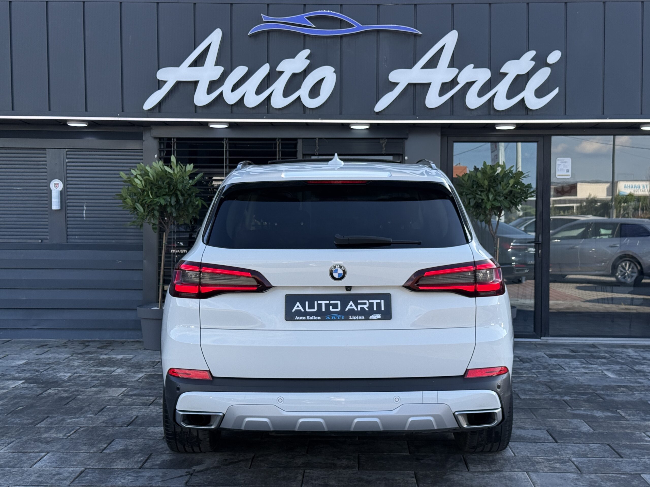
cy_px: 244
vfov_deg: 30.3
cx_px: 325
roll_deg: +1.0
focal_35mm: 48
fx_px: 901
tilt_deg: -1.1
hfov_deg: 39.7
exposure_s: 1/1377
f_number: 1.78
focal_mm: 6.76
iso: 80
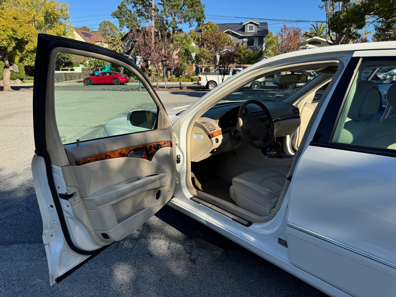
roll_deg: -0.3
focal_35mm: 24
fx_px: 275
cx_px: 198
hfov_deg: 71.6
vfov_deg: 56.8
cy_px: 148
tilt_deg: -15.8
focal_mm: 6.76
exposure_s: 1/2105
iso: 80
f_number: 1.78
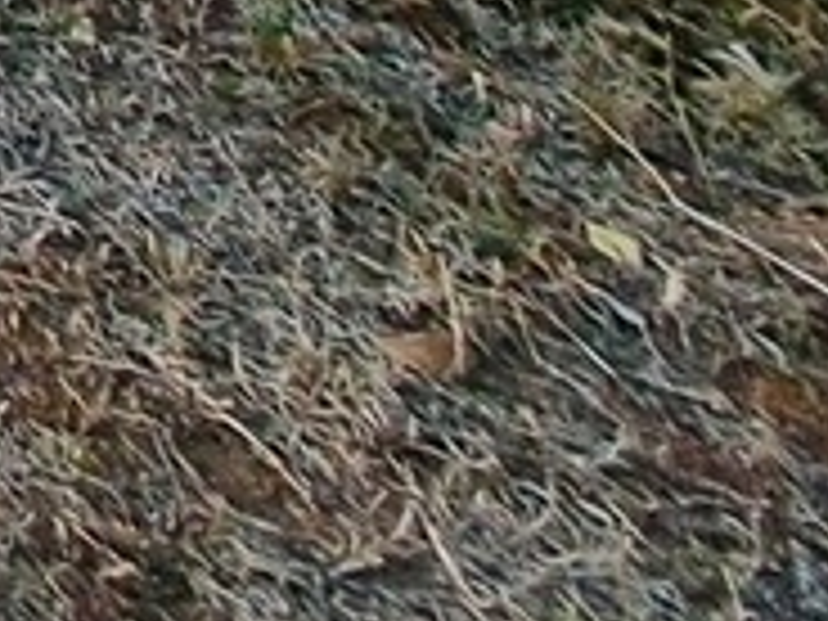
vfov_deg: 8.4
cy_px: -1796
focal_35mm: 102
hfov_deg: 9.4
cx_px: -2120
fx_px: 2440
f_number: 2.2
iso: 50
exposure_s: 1/600
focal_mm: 2.2
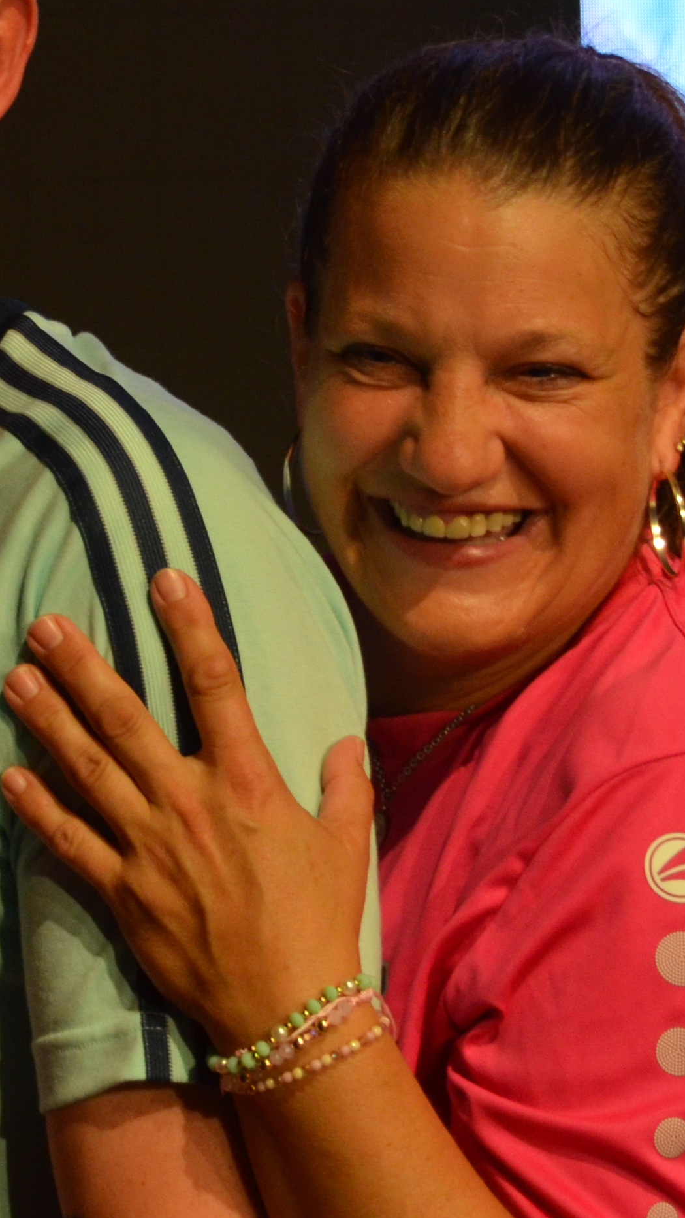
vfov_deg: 12.4
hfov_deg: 7.0
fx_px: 5619
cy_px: 411
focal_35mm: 174
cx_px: 20
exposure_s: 1/60
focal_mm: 42
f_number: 4.8
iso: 800
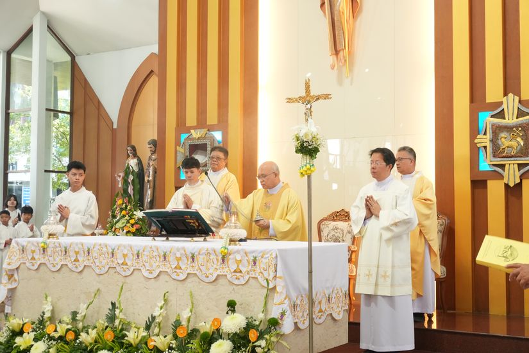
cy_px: 176
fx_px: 683
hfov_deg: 42.3
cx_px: 264
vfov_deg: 28.9
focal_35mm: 46
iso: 1600
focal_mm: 31
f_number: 6.3
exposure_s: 1/60
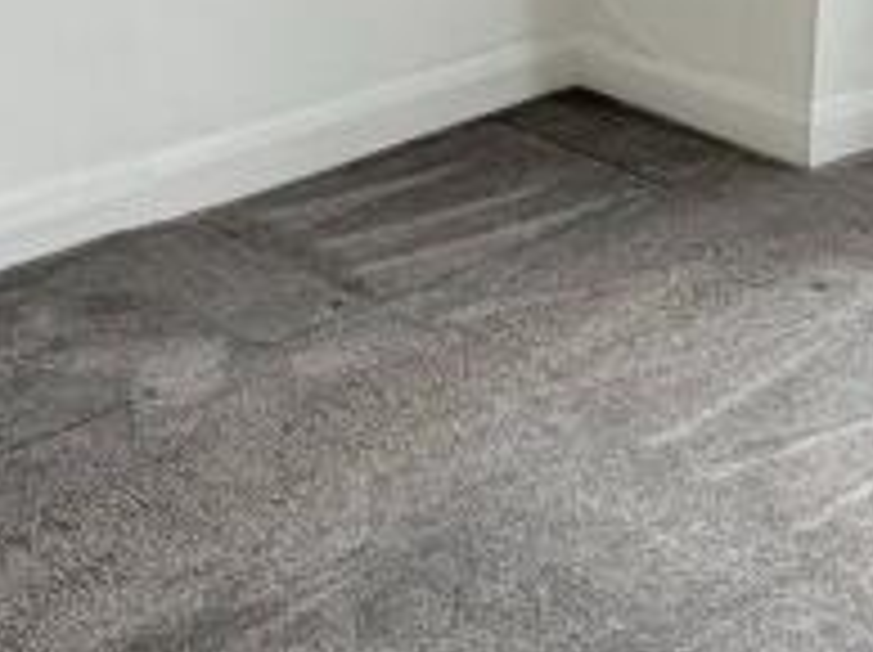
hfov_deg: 25.6
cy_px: 18
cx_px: 774
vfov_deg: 19.4
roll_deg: -1.9
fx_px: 1864
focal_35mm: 74
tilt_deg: -18.5
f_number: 2.2
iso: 125
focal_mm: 2.22
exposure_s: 1/121
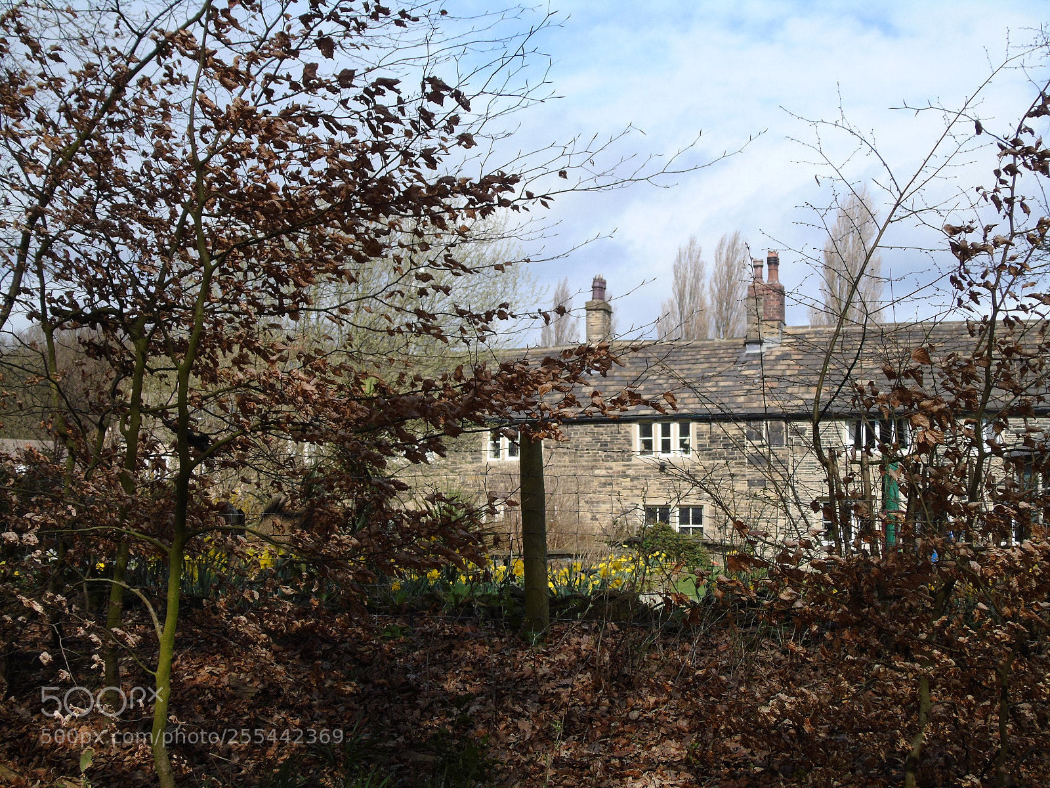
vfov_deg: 23.7
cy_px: 394
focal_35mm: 62
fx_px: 1881
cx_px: 525
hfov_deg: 31.2
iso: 80
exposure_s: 1/400
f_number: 4.7
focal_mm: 11
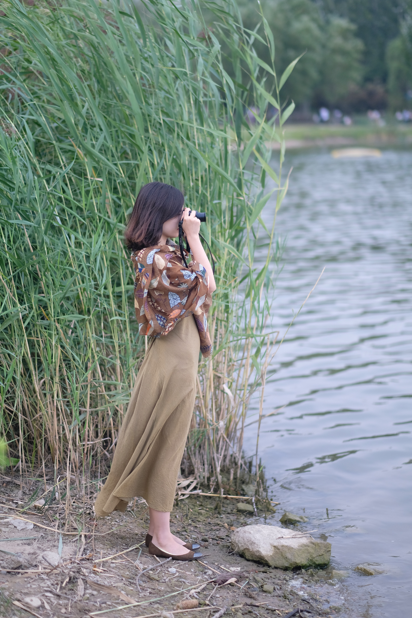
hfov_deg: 16.3
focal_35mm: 84
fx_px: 1442
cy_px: 309
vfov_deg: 24.2
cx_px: 206
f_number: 1.2
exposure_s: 1/900
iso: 200
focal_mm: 56
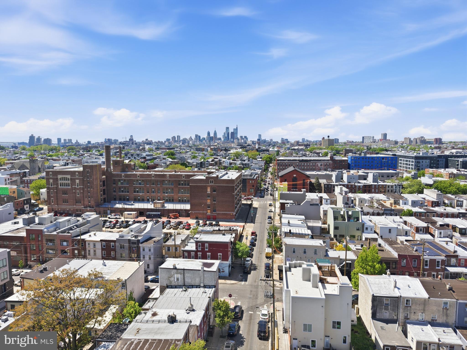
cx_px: 234
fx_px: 324
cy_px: 175
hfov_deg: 71.6
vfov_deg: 56.8
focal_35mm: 24
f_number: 1.8
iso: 150
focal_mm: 8.7
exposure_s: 1/4000
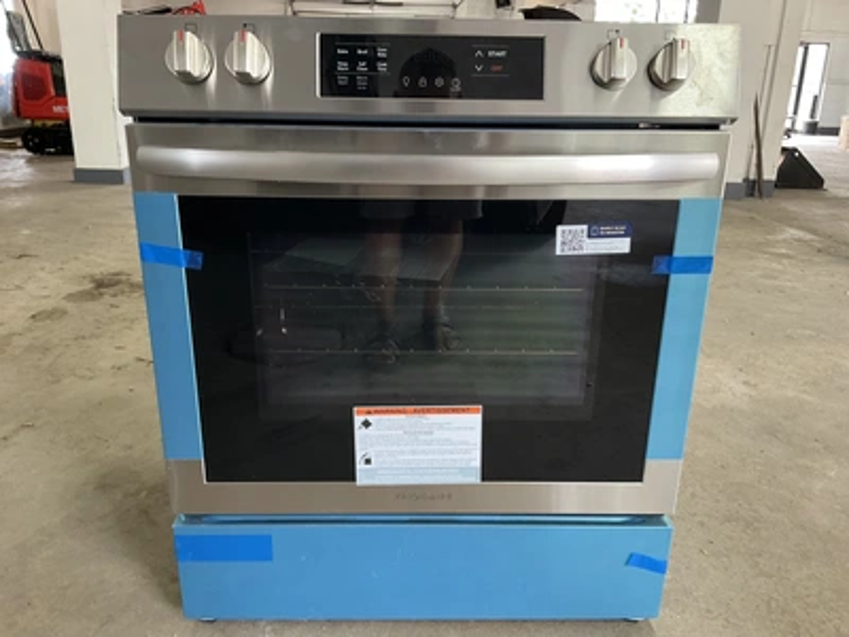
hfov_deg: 61.7
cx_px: 424
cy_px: 318
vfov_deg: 48.2
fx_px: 711
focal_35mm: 29
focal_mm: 3
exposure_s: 1/60
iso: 160
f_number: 1.8
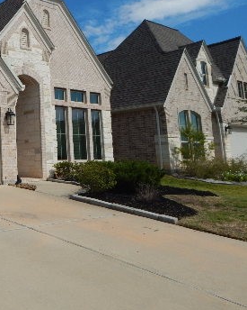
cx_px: -17
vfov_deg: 45.1
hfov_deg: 33.2
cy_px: 103
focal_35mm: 40
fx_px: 366
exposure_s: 1/1000
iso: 125
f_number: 6
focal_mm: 4
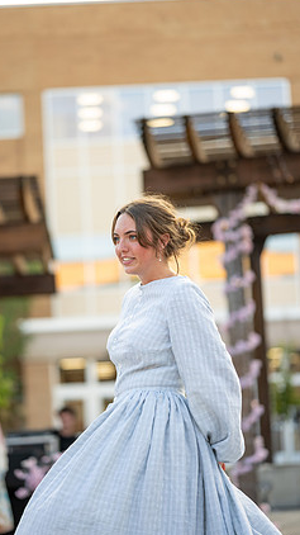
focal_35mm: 95
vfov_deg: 22.5
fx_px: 1345
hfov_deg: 12.7
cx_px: 122
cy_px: 279
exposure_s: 1/1000
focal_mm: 85
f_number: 1.8
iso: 400
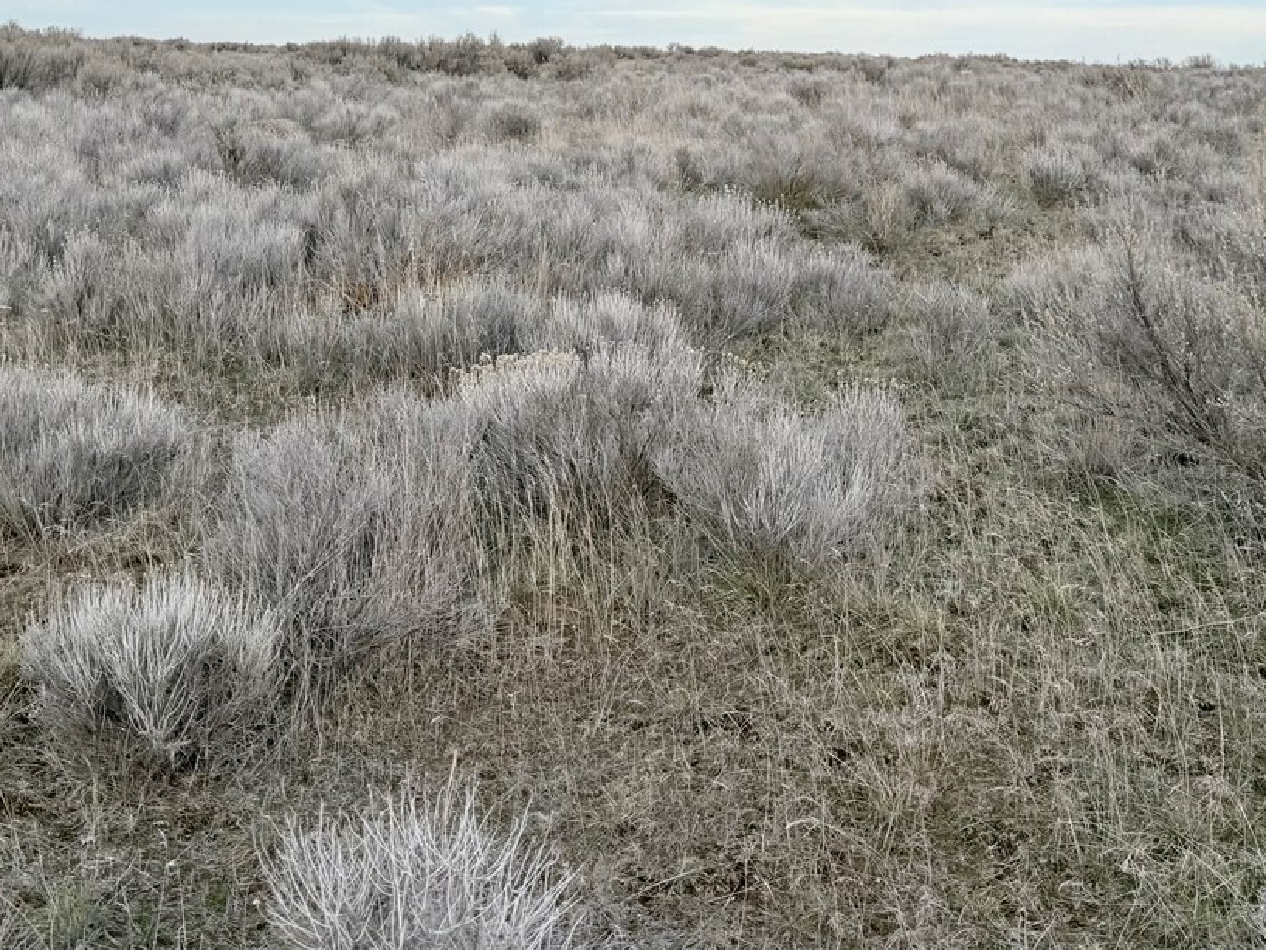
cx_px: 604
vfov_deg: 29.6
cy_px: 90
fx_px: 1719
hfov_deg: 40.4
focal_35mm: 47
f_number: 1.78
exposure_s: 1/1901
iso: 80
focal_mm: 6.76
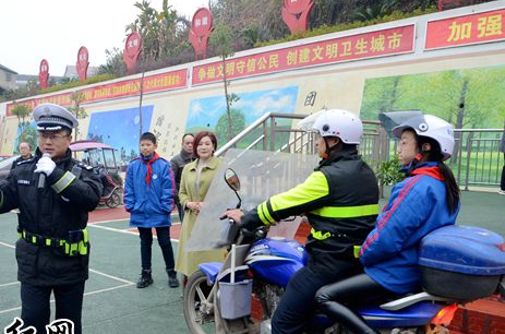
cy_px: 211
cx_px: 223
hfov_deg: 54.4
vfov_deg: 37.4
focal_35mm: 35
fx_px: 490
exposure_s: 1/80
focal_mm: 18
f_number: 4.5
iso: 400
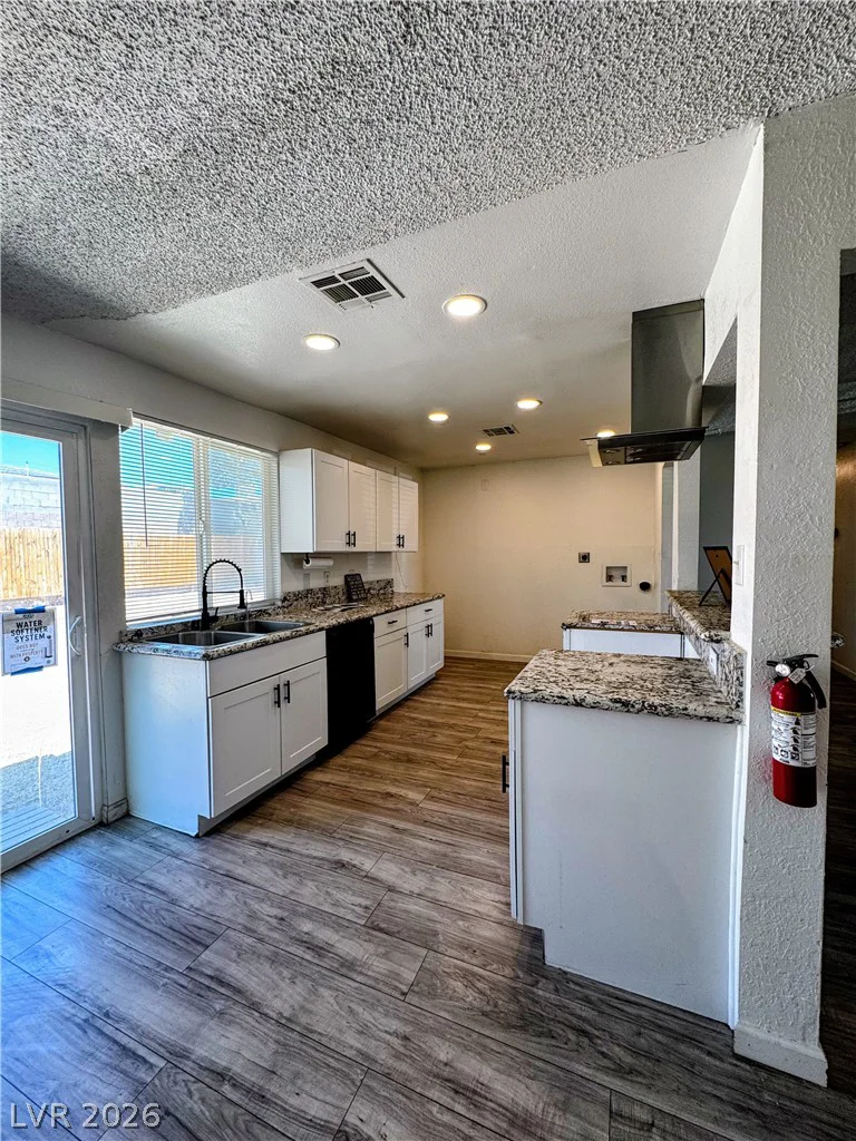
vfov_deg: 102.1
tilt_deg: -2.7
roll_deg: +1.2
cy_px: 570
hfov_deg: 85.7
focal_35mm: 14
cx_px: 428
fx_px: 462
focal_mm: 2.22
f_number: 2.2
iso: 100
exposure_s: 1/120
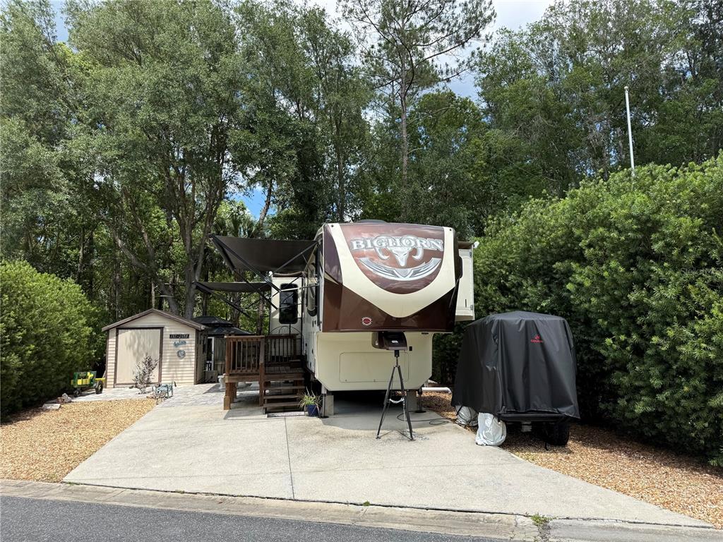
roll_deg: +0.8
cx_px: 362
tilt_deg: +7.8
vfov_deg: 56.8
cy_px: 271
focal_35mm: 24
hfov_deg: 71.6
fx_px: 501
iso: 80
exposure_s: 1/2445
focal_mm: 6.76
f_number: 1.78
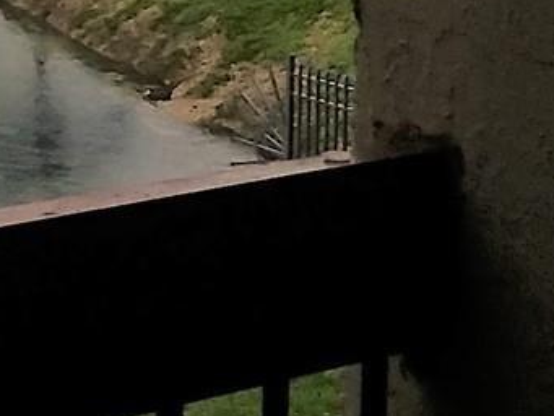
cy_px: -107
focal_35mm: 136
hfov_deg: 13.5
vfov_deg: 10.7
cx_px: -331
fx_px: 2177
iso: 40
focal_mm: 2.47
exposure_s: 1/1608
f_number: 1.9
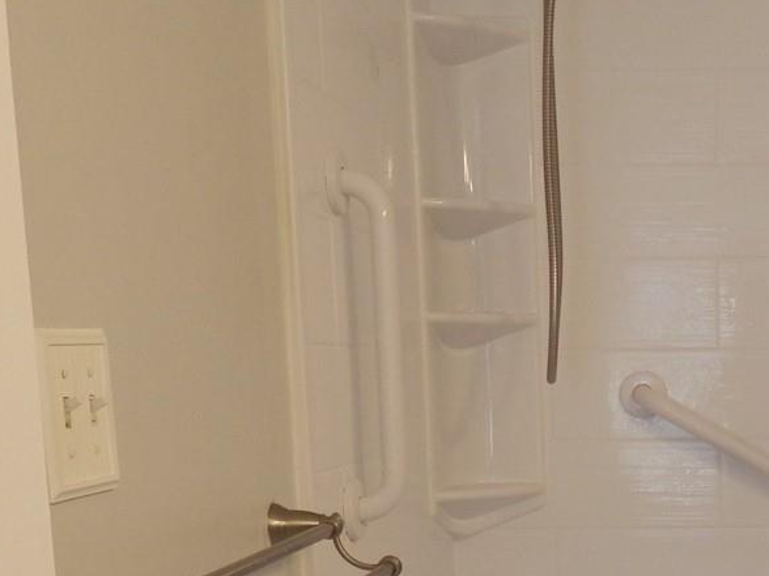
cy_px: 631
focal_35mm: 68
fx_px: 1511
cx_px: 777
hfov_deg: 26.9
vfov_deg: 20.6
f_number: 3
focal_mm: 4.5
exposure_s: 1/30
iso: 160
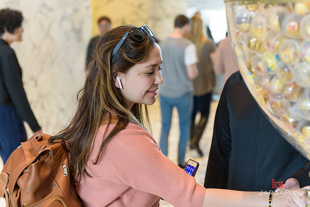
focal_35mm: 70
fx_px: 603
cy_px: 104
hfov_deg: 28.8
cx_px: 155
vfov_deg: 19.5
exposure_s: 1/125
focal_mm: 70
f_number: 3.2
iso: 1600
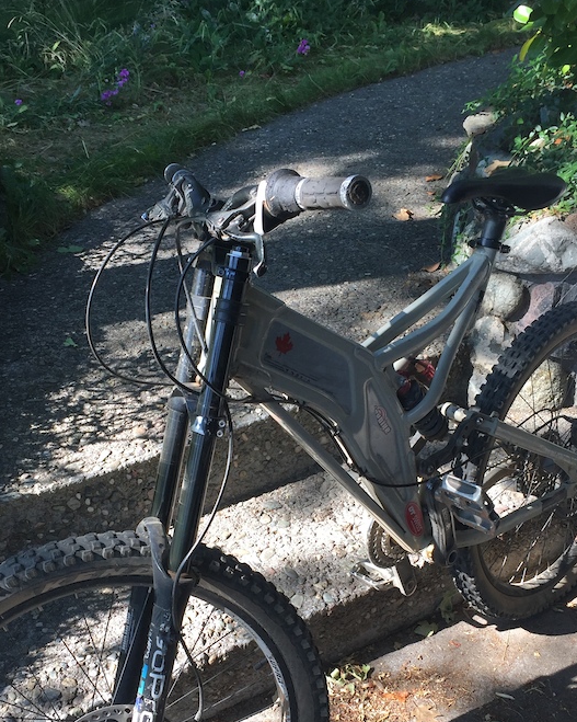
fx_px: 939
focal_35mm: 44
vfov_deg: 41.6
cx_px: 274
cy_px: 470
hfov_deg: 34.1
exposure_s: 1/201
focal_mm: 4.15
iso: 32
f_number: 2.2
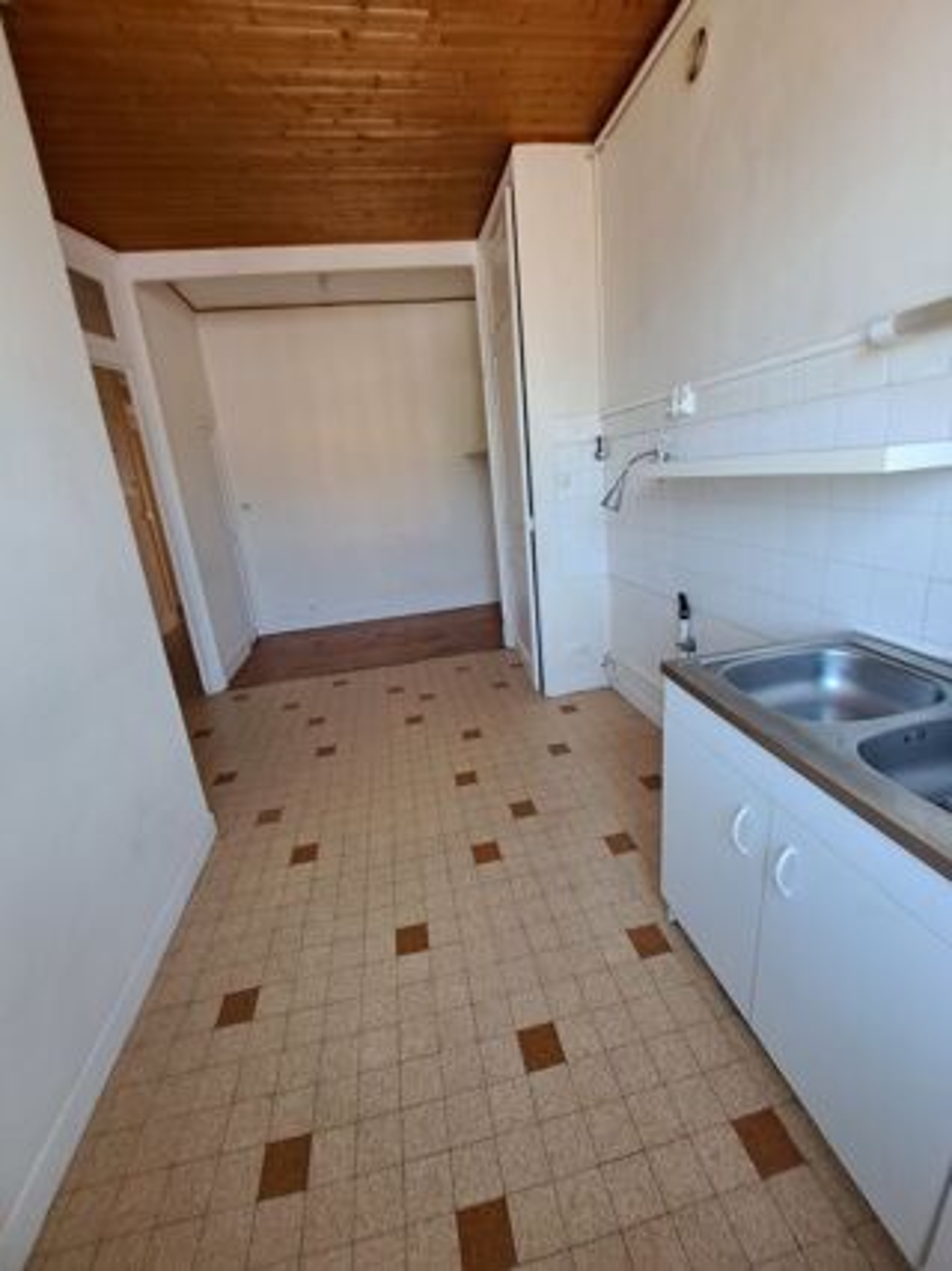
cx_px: 476
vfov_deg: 106.2
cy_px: 636
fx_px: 477
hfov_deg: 89.9
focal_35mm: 13
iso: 125
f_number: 2.2
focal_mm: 1.74
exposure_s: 1/50
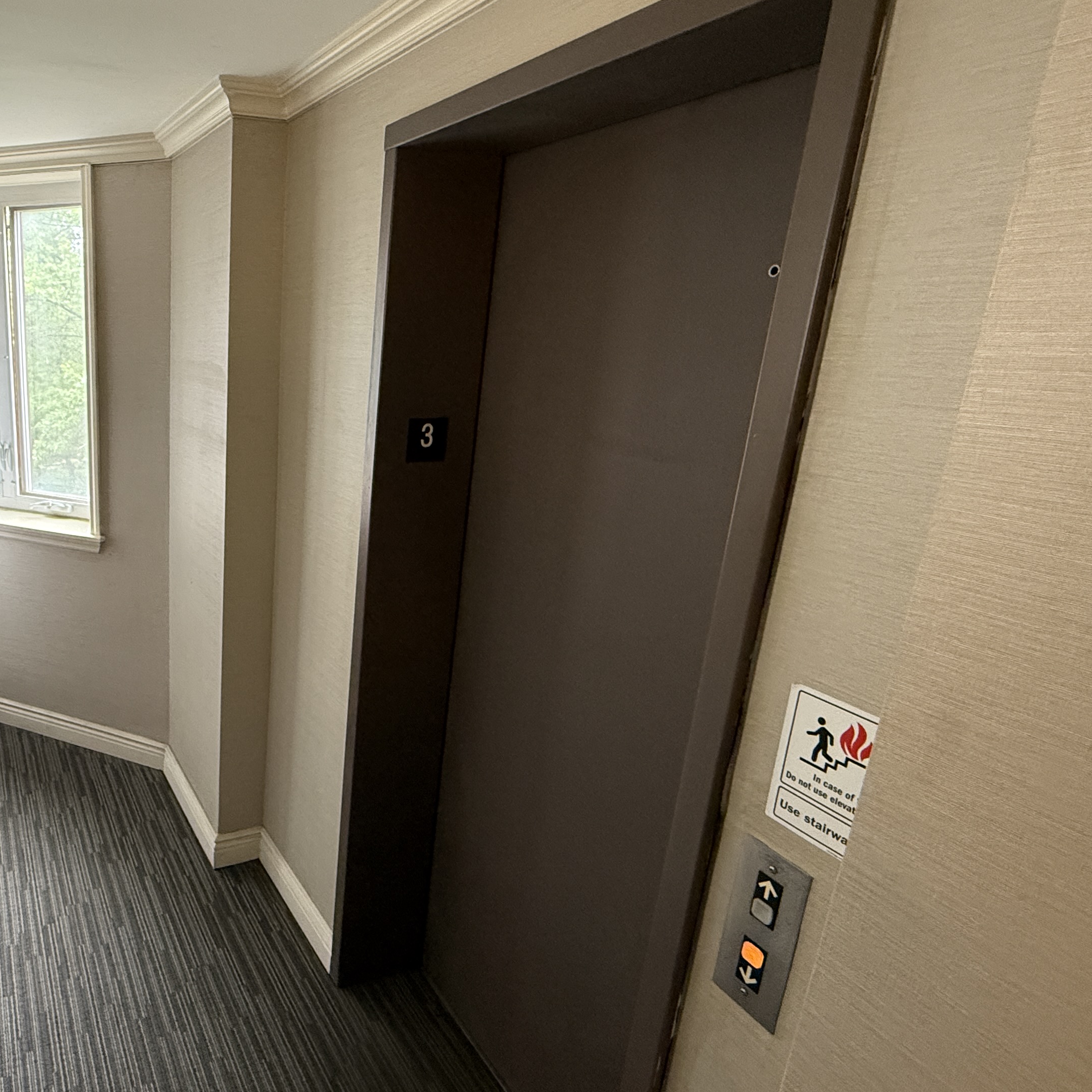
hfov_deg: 61.8
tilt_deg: -15.6
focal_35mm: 23
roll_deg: -1.4
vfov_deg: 67.3
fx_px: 821
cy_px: 550
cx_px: 222
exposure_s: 1/60
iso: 400
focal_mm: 2.22
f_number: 2.2
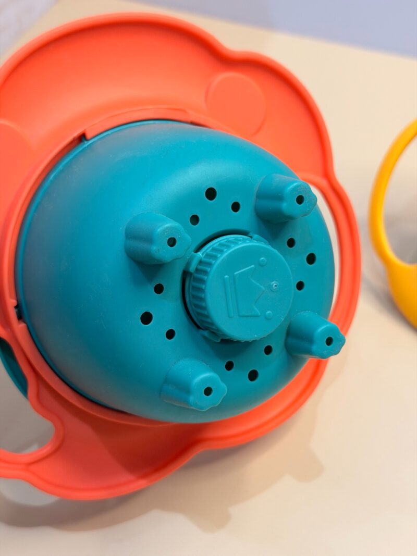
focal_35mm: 48
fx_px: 771
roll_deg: +2.1
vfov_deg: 39.7
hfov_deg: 30.3
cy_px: 278
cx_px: 208
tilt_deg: -44.0
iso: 80
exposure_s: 1/121
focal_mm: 6.76
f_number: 1.78
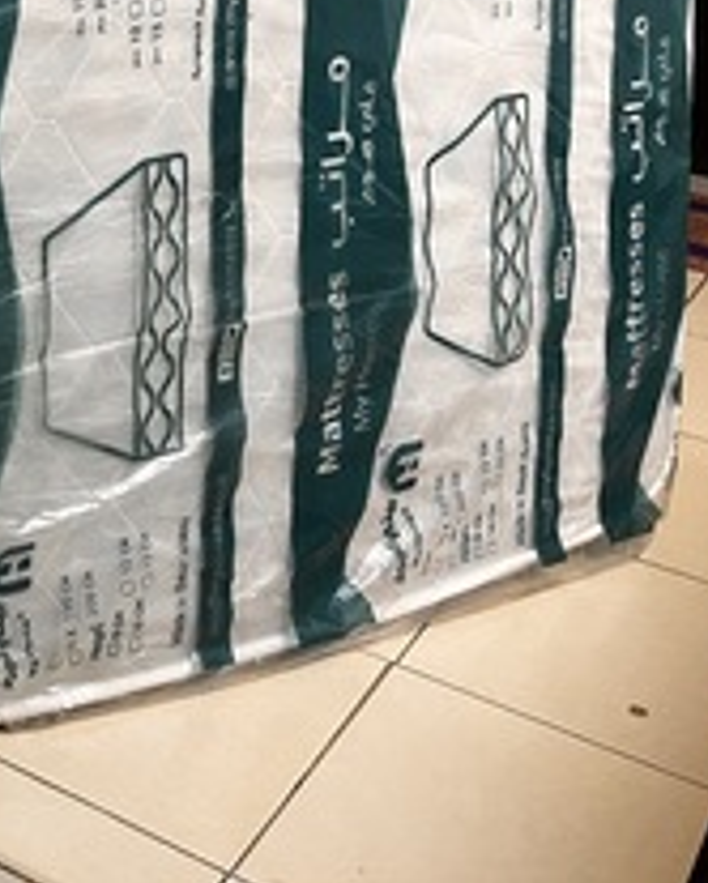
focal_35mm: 56
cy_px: 390
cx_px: -232
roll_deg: -2.1
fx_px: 1465
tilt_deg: -25.2
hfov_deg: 23.7
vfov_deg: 33.5
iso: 320
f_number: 1.6
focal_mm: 5.1
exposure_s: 1/50
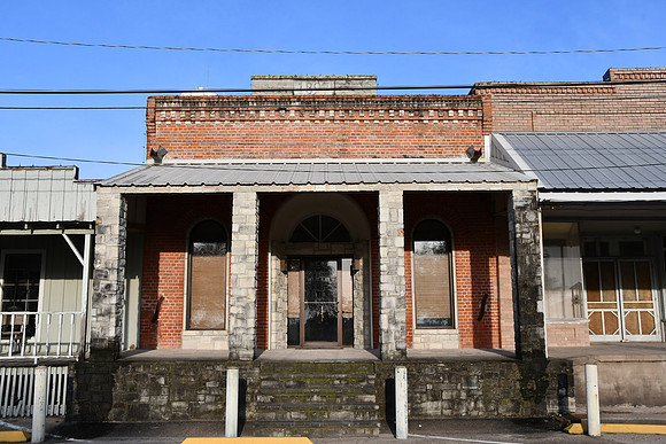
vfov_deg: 36.9
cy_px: 222
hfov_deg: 53.1
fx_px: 666
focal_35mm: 36
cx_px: 333
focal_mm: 24
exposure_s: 1/640
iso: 800
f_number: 13
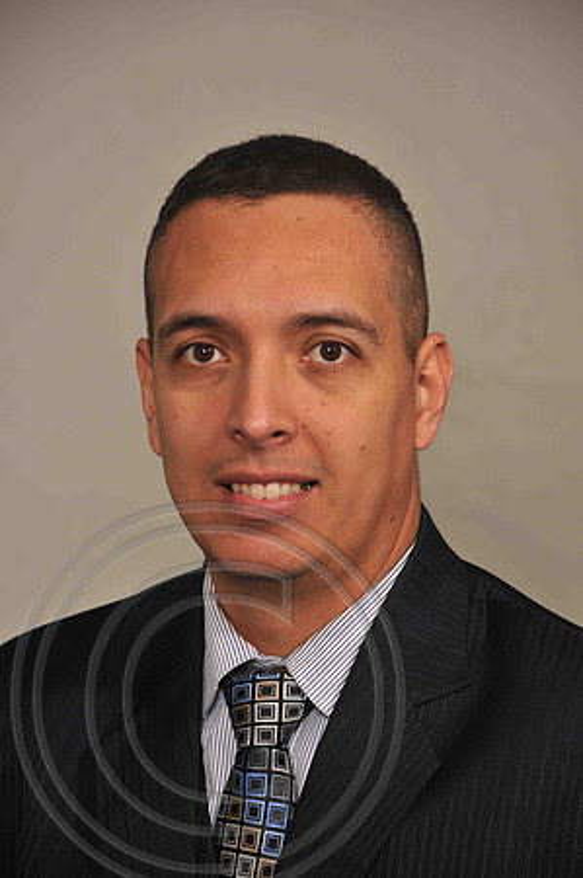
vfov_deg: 12.2
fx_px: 4090
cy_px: 439
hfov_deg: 8.2
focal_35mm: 168
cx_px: 292
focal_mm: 112
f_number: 6.3
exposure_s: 1/60
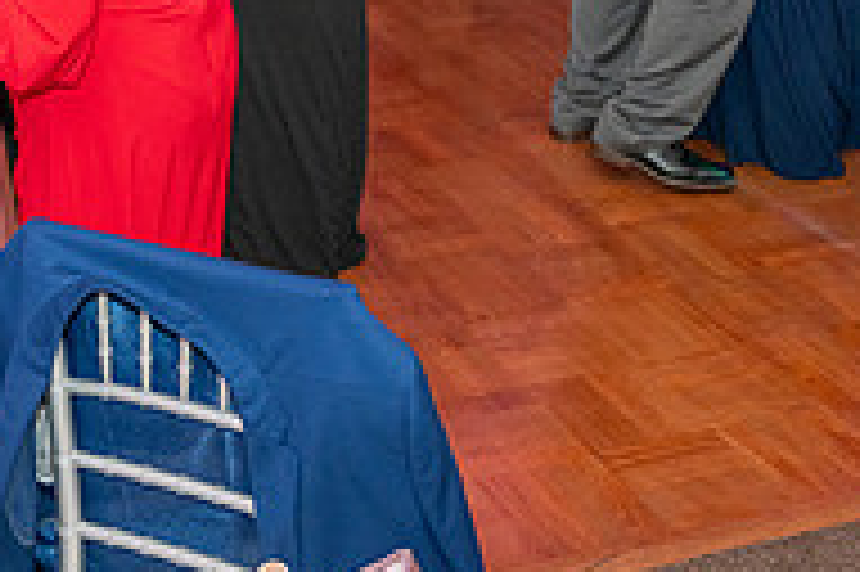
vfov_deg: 17.2
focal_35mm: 73
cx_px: 0
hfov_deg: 26.3
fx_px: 1742
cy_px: -232
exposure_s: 1/100
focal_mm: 24
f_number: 2.8
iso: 800
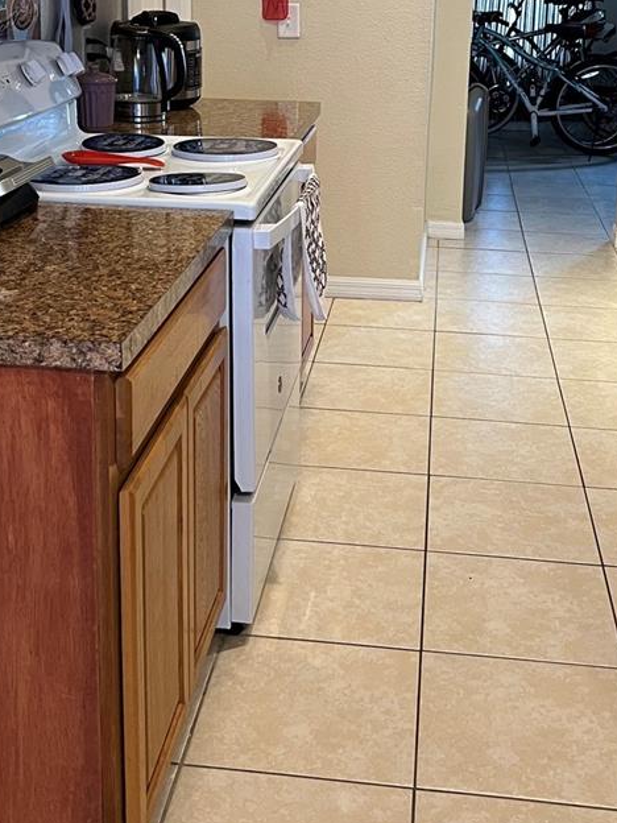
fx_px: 1188
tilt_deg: -12.9
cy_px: 219
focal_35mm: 50
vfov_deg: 37.4
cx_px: 279
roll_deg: -1.9
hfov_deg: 29.1
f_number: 1.5
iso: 320
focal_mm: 5.7
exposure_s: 1/60
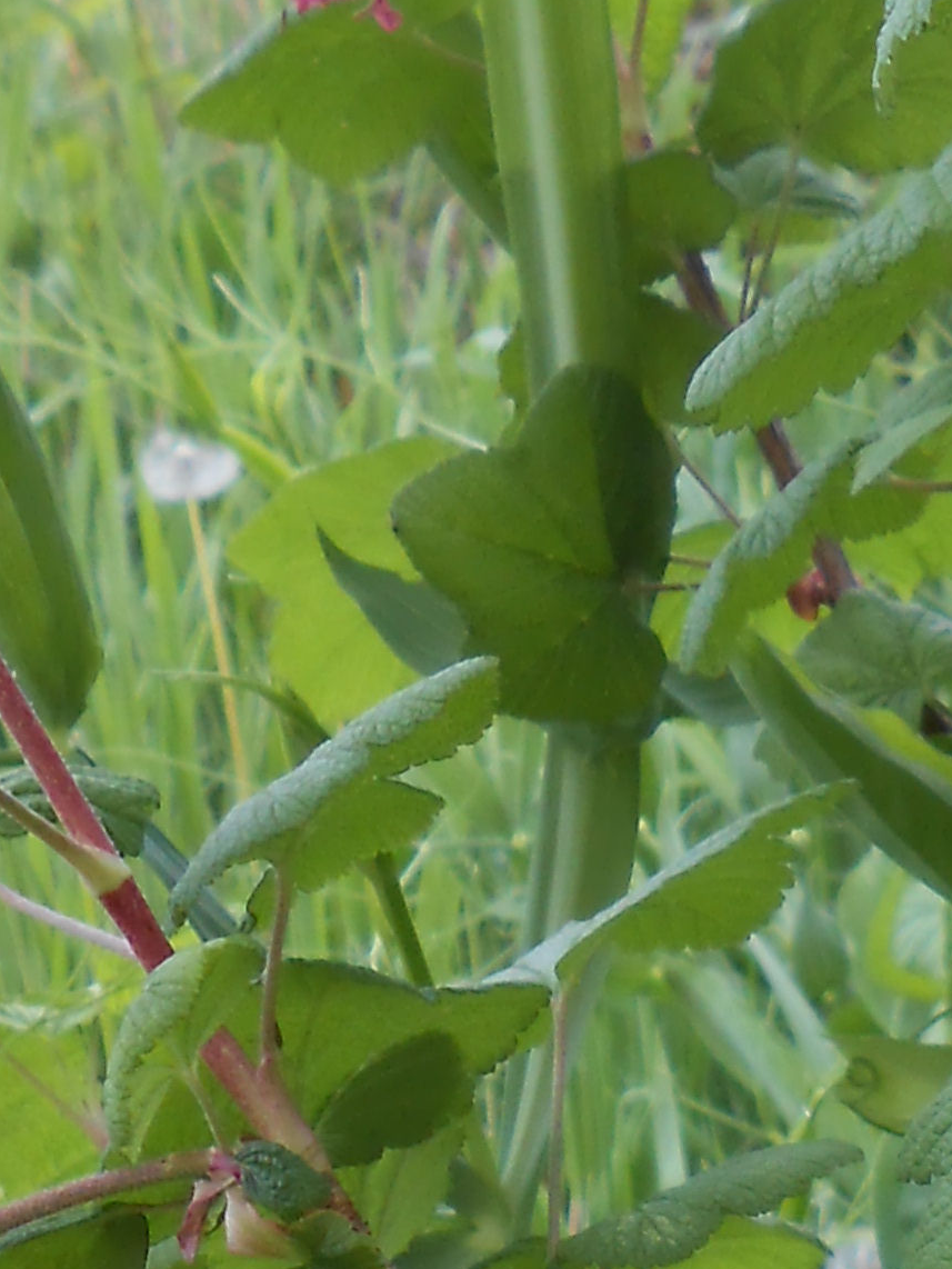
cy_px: 1436
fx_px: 4435
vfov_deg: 15.8
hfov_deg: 11.1
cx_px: 1892
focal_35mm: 121
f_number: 3.8
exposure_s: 1/40
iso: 80
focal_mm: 5.3
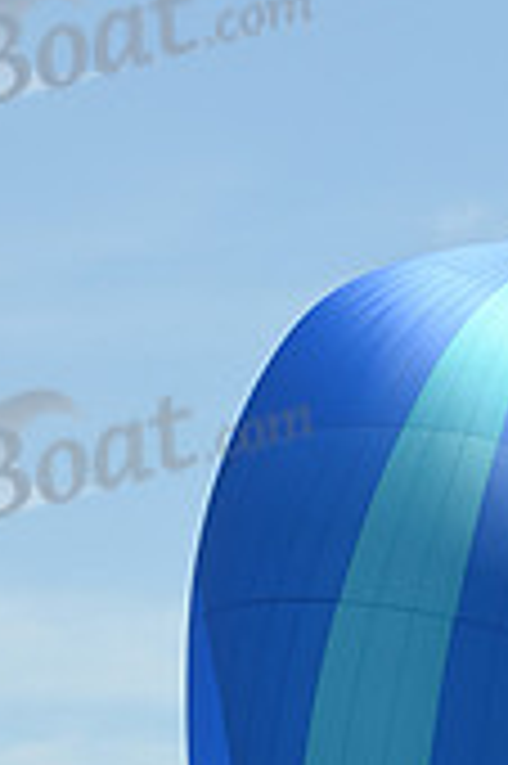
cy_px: 657
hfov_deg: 4.7
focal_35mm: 290
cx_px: 546
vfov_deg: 7.1
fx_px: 6150
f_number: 9
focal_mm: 85
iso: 320
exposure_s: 1/1000
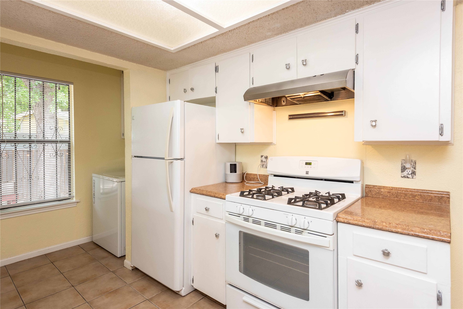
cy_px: 154
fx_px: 244
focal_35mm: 19
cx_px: 232
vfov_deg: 64.6
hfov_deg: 86.9
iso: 800
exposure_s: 1/125
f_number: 5.6
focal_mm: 19
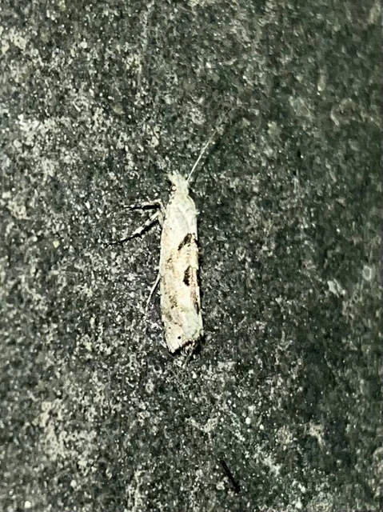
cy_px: 256
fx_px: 384
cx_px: 192
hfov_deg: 53.0
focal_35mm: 26
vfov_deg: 67.3
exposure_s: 1/78
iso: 32
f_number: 1.6
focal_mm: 5.1
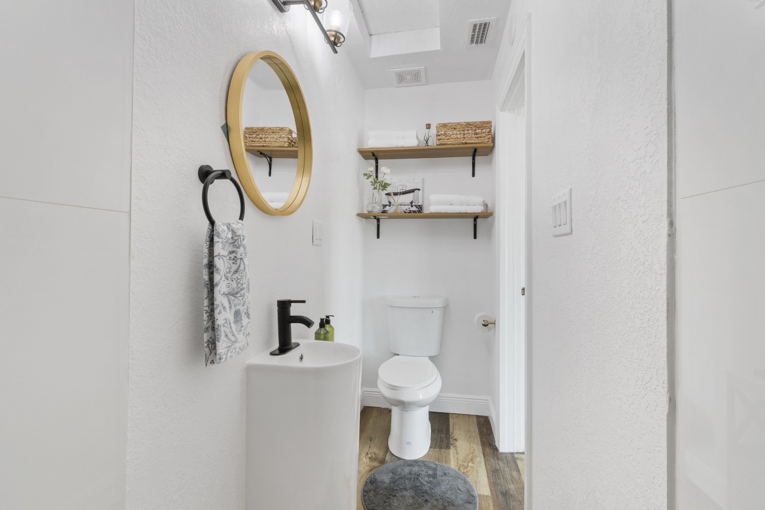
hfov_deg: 100.4
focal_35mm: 15
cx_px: 382
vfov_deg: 77.3
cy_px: 255
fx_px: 319
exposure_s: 1/2
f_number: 8
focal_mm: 10
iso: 100
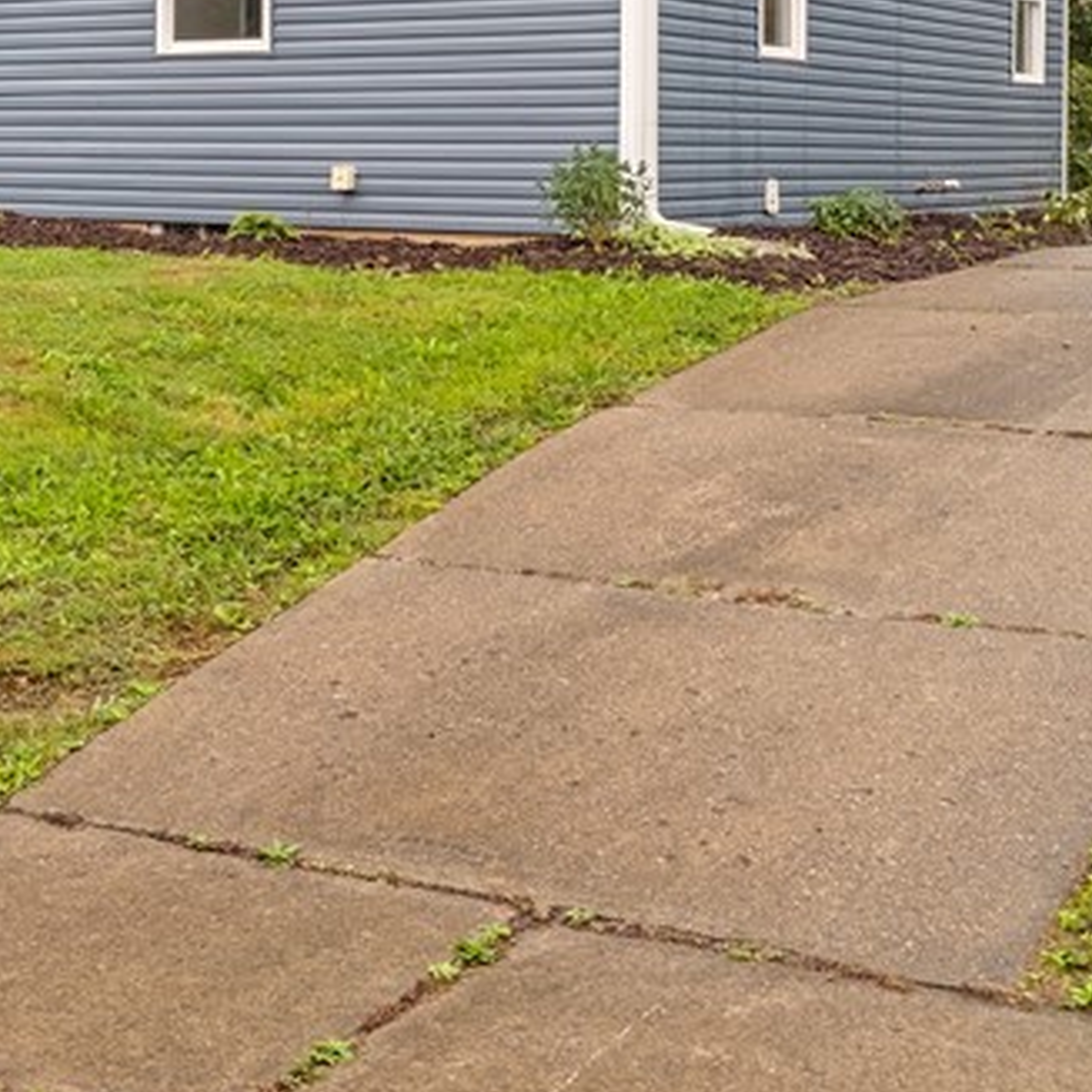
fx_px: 2213
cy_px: 140
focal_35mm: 62
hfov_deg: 25.3
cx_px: -174
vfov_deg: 26.9
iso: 250
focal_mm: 14.6
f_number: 8
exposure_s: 1/140
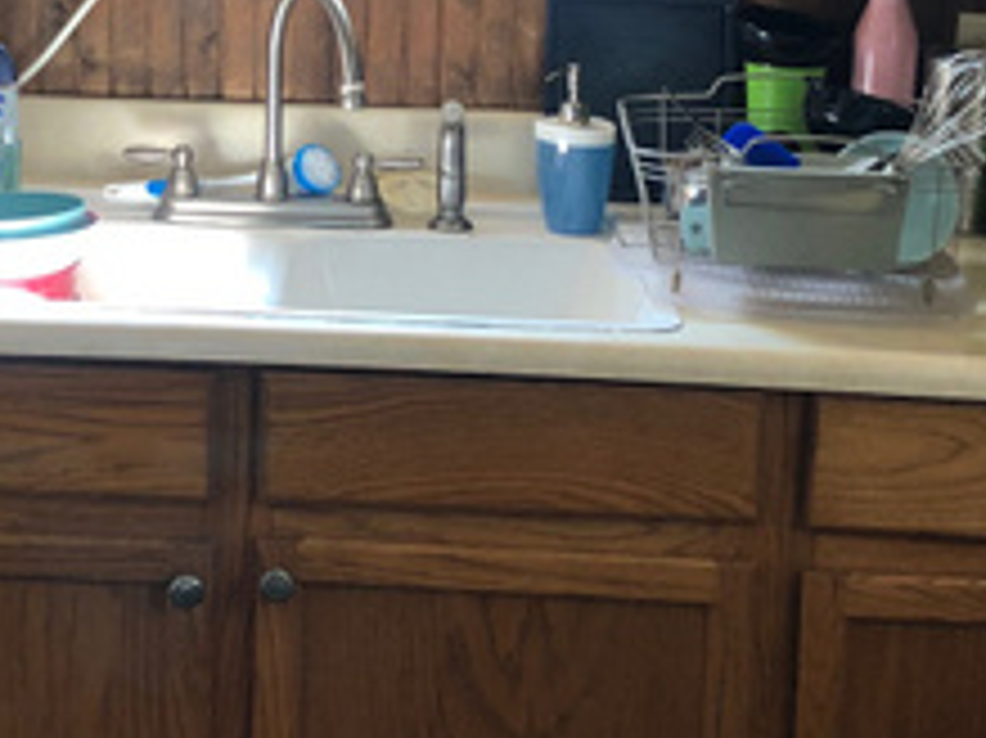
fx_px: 2334
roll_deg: -1.1
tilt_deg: -8.4
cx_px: 270
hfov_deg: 23.6
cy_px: 68
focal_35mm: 82
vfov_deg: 17.7
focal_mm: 3.99
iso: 40
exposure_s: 1/24
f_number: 1.8
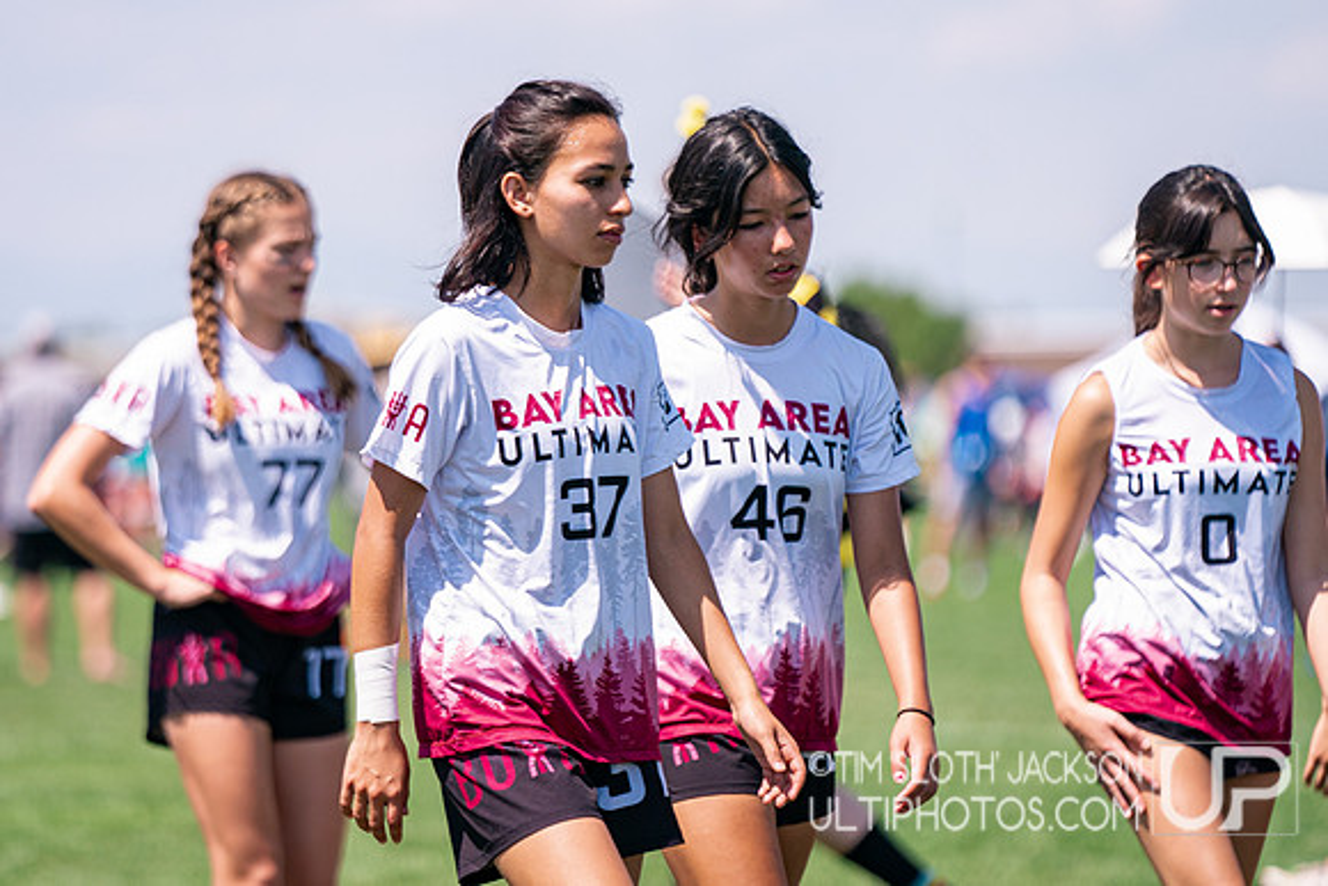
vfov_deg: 5.1
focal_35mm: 269
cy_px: 443
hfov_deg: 7.7
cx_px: 524
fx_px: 9907
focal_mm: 200
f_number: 3.2
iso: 320
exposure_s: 1/4000
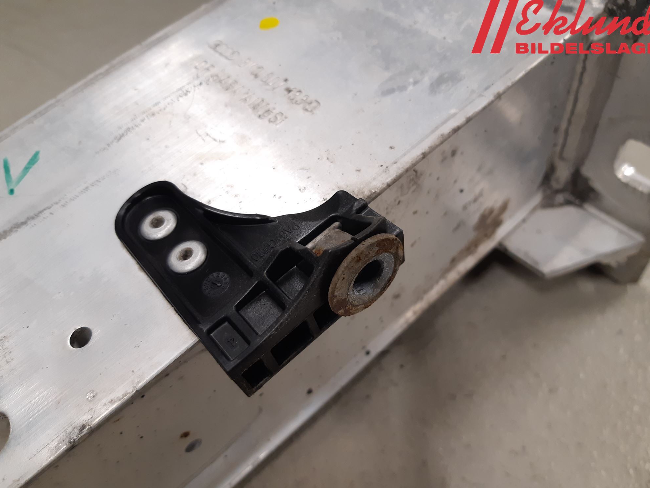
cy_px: 251
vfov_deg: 51.3
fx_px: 507
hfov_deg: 65.3
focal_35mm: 27
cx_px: 336
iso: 100
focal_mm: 3.93
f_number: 1.7
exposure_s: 1/50
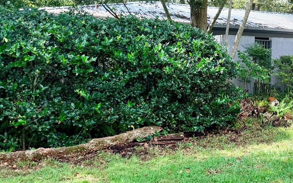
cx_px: 305
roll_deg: -1.2
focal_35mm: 56
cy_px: 47
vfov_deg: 22.9
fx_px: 447
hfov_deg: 32.8
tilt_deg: +2.0
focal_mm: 6.76
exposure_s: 1/1075
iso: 100
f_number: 1.78
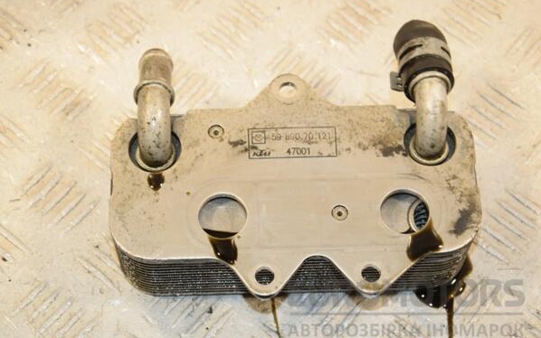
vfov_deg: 14.7
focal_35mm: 89
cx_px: 270
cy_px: 173
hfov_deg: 23.3
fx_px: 1312
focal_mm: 58
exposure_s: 1/200
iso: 800
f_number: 8
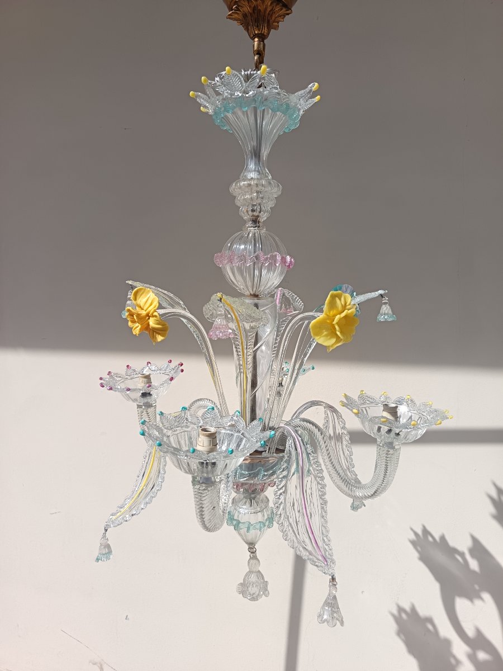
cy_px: 336
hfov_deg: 56.8
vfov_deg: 71.6
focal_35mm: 24
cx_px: 252
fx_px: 465
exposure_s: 1/714
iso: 101
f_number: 1.75
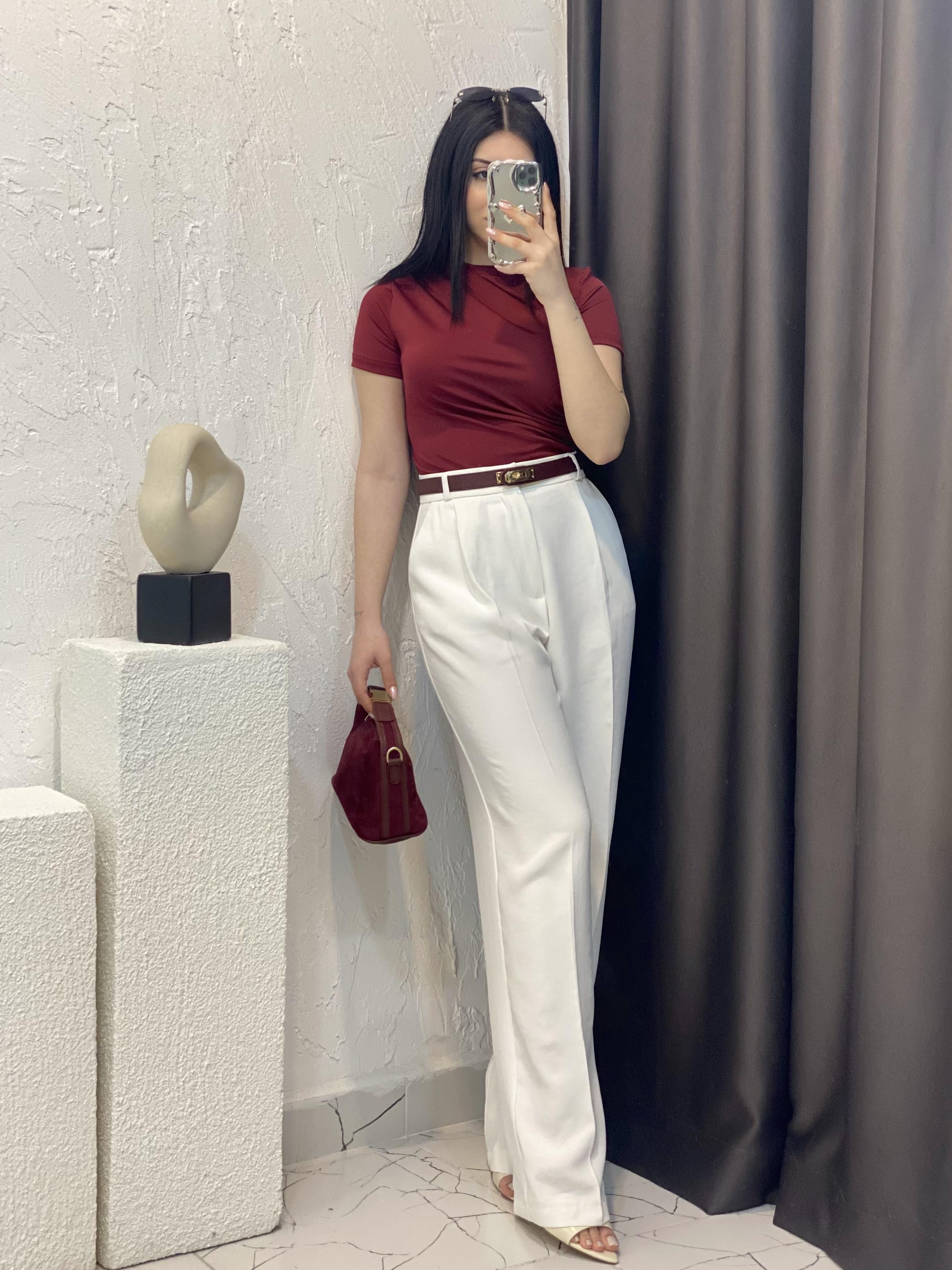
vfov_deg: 36.2
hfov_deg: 27.5
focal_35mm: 53
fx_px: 1944
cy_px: 630
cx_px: 472
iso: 125
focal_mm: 6
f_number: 2
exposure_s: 1/100
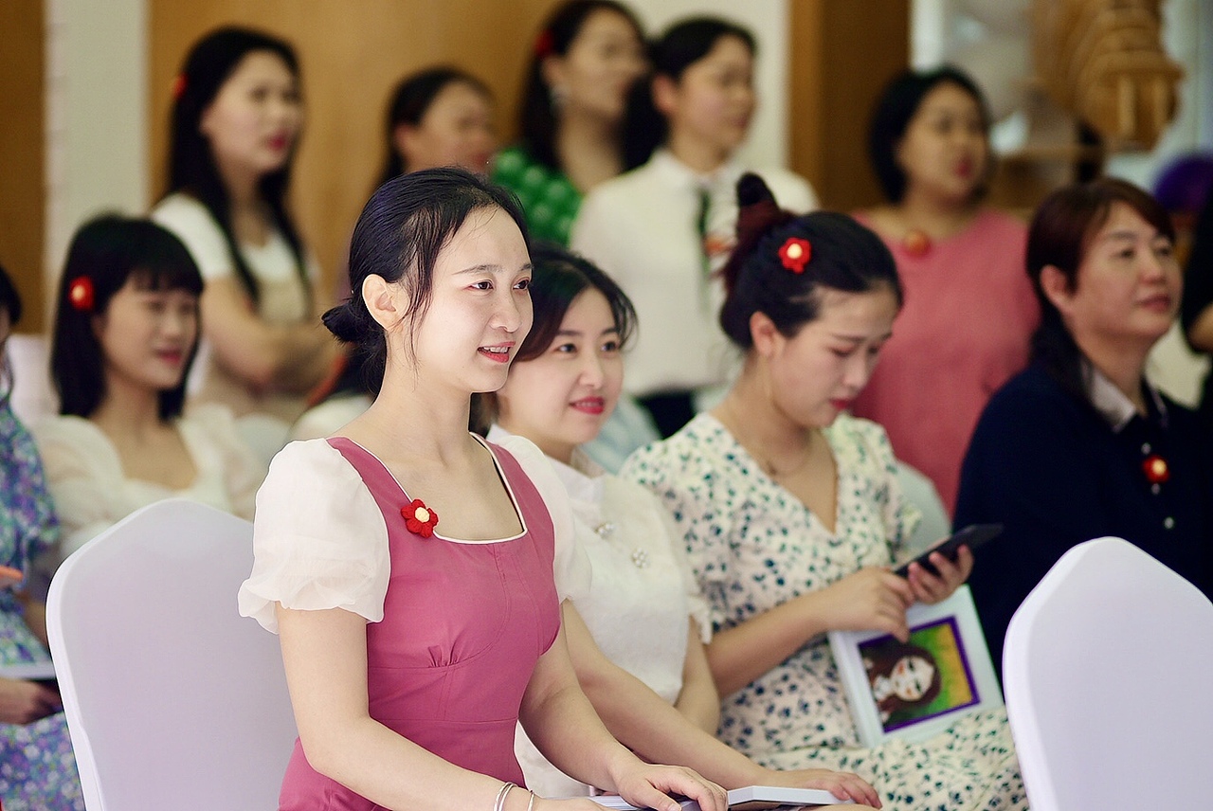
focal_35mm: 127
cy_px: 406
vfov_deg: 10.8
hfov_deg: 16.1
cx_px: 606
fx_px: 4283
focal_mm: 85
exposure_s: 1/1250
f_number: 1.4
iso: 250
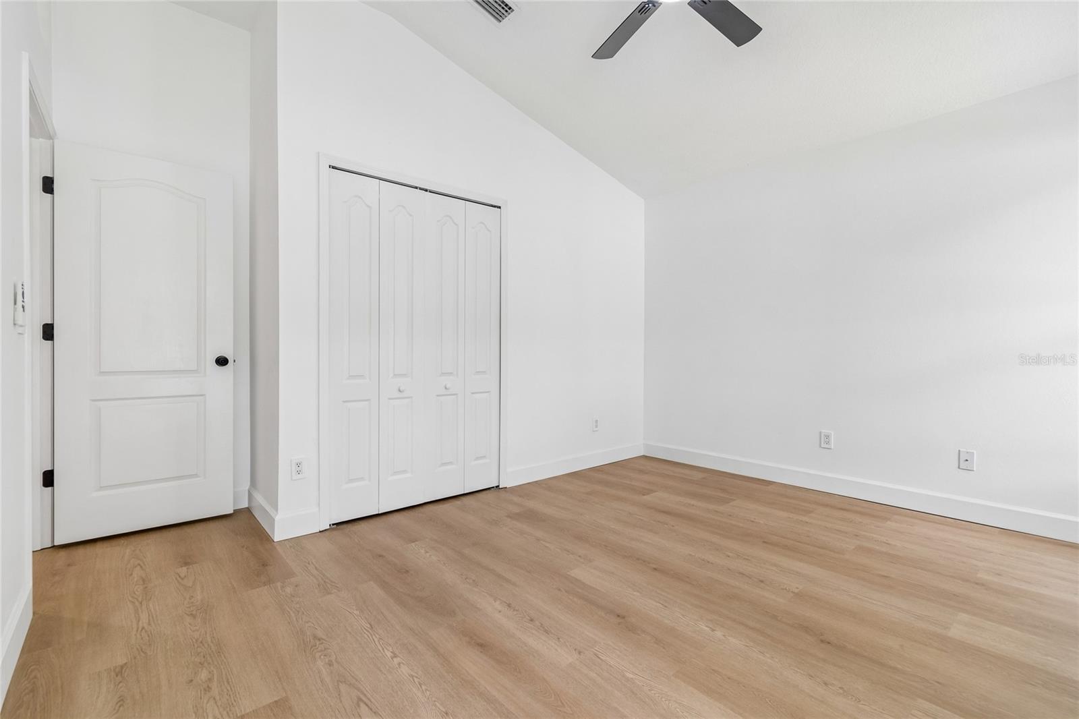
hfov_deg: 100.4
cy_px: 360
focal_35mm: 15
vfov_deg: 77.3
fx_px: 449
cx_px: 540
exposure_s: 1/13
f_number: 7.1
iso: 100
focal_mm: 10
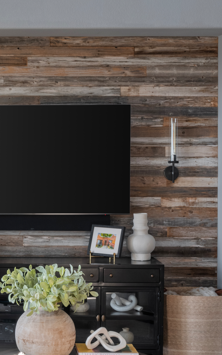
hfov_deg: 12.2
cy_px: 144
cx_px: -33
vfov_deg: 19.8
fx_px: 1016
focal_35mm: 105
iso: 400
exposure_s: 1/5
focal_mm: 45
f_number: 13
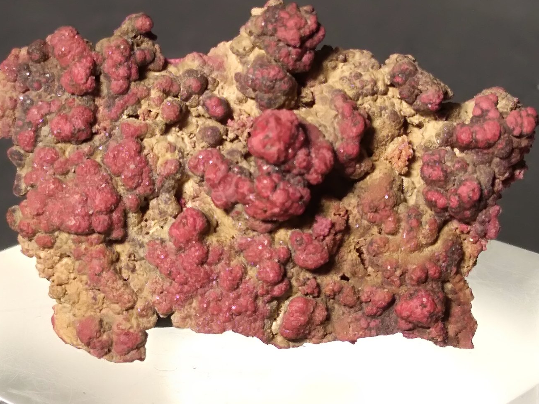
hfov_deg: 56.8
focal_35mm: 32
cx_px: 262
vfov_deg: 43.9
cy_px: 160
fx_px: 498
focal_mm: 3.54
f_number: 2
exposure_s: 1/140
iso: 100
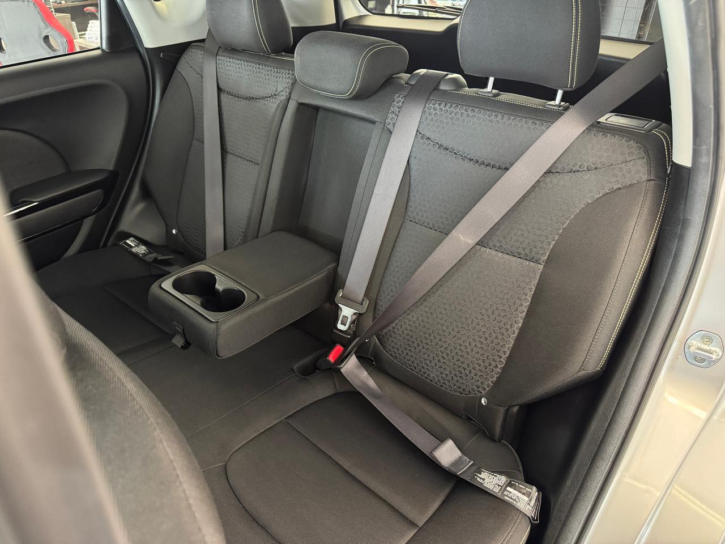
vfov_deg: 56.8
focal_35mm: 24
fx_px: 503
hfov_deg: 71.6
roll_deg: +0.7
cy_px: 272
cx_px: 362
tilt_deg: -33.7
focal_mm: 6.76
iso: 800
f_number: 1.78
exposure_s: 1/30
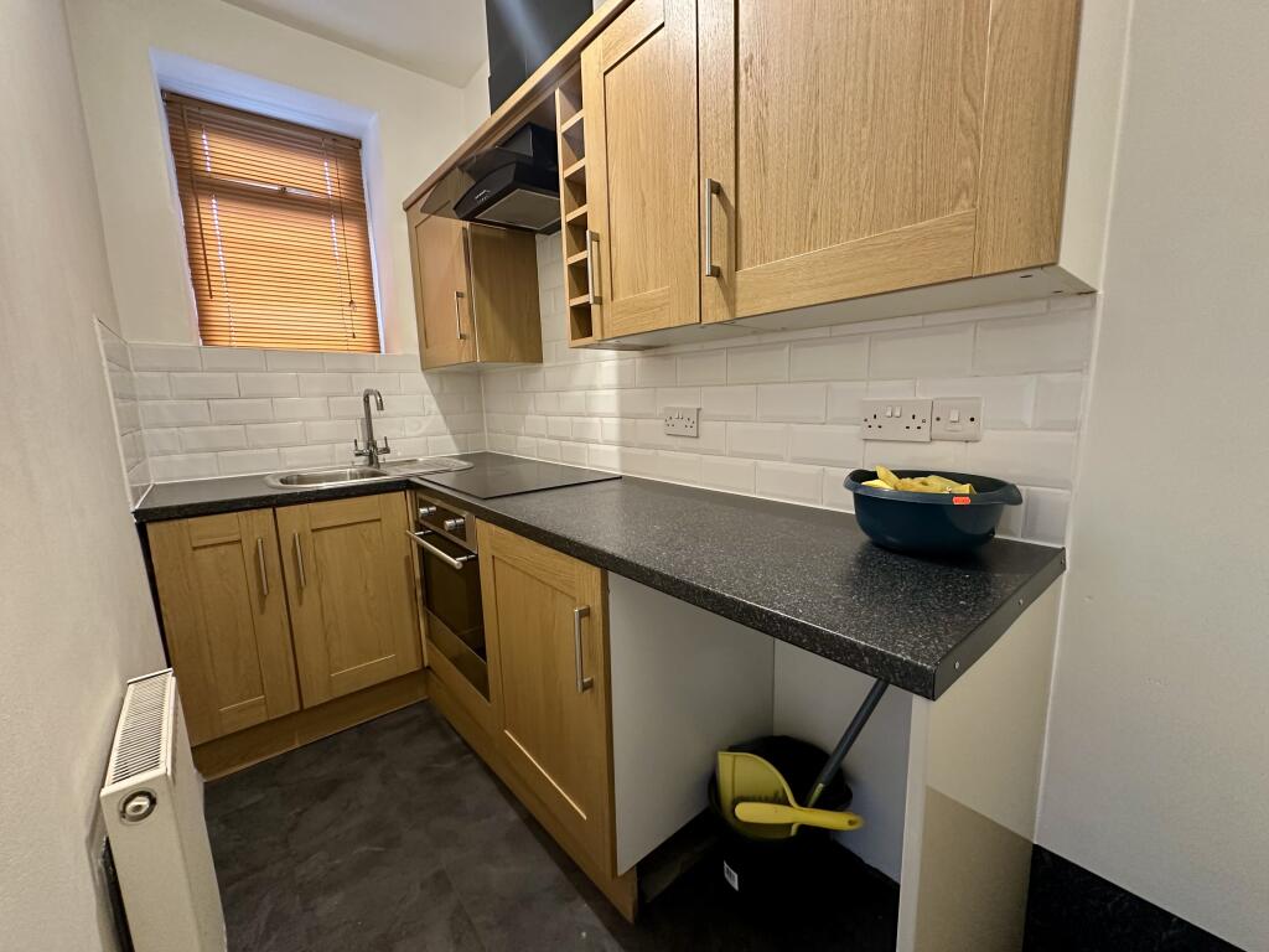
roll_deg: +1.0
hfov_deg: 102.1
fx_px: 513
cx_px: 634
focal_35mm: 14
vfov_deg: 85.7
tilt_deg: -8.7
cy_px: 476
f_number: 2.2
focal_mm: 2.22
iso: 320
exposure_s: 1/50
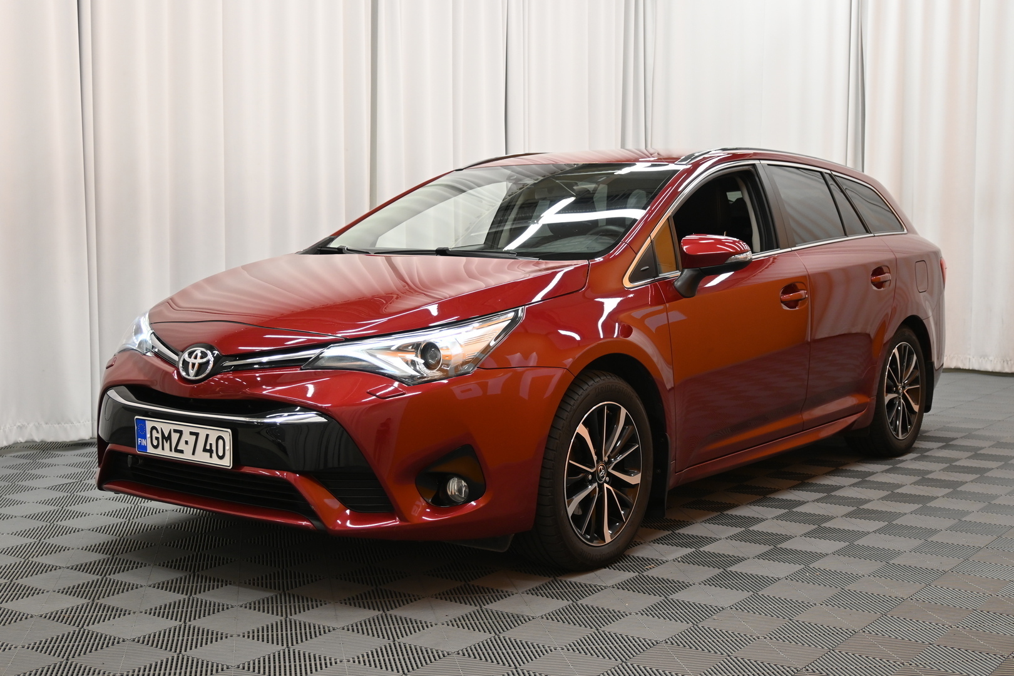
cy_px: 338
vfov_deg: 29.4
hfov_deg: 43.0
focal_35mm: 46
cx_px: 507
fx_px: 1289
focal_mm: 30.5
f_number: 4.8
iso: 500
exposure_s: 1/50
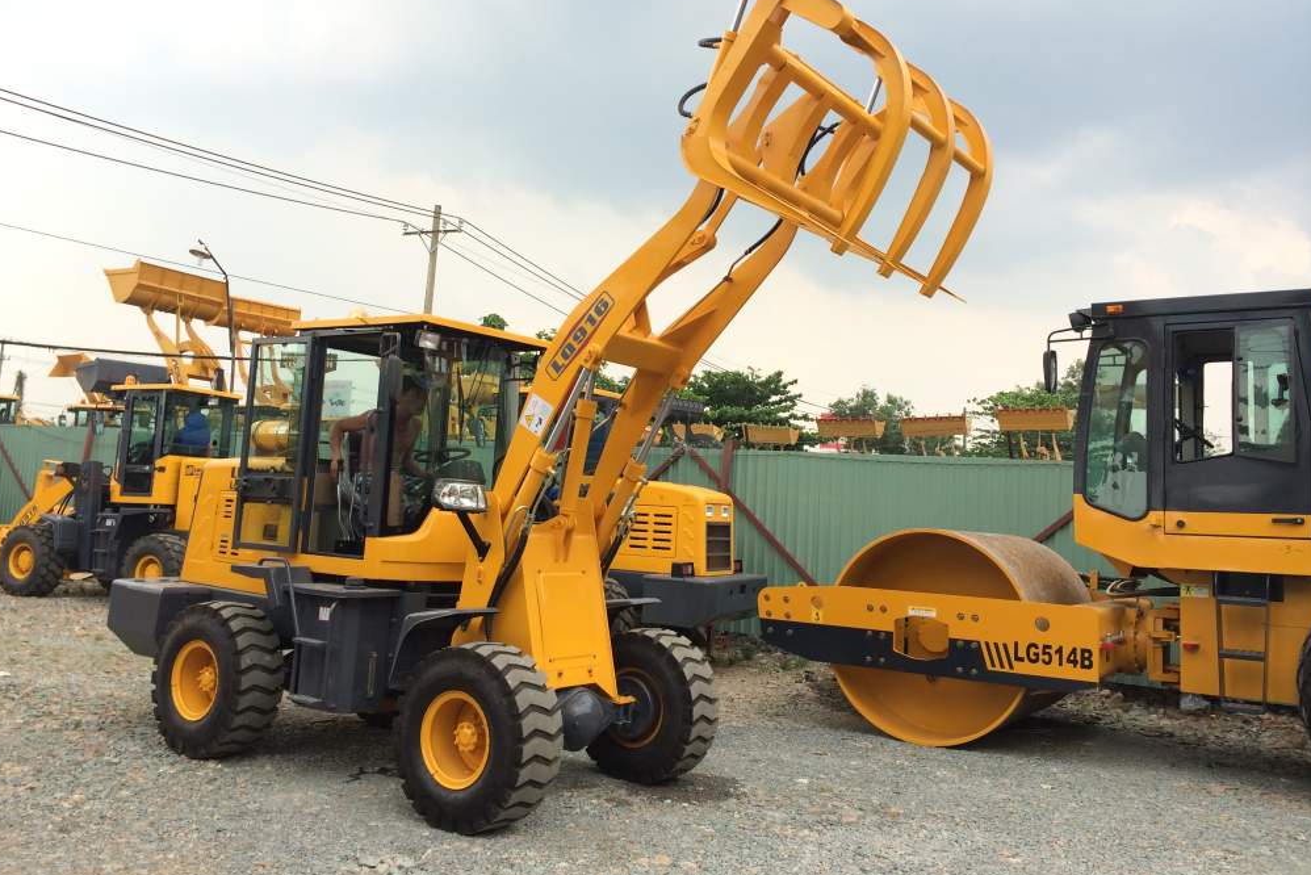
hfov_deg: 58.7
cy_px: 399
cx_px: 652
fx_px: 1166
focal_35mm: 32
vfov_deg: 41.1
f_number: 2.2
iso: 32
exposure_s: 1/526
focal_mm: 4.12
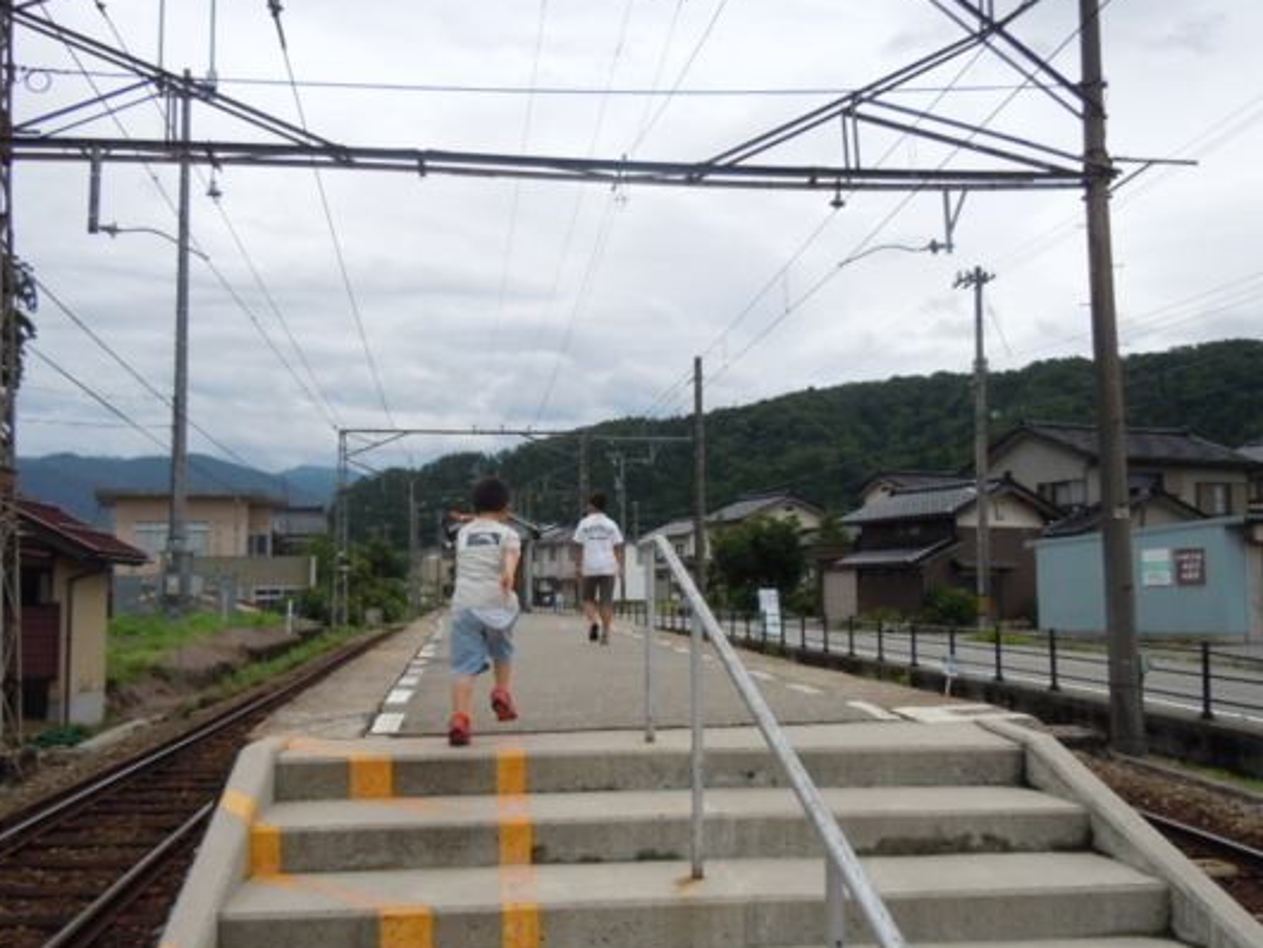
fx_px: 1241
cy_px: 485
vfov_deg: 41.8
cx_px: 604
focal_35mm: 34
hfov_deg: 53.9
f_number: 7
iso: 100
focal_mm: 5.4
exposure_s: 1/320
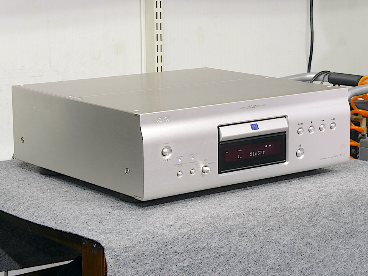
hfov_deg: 20.0
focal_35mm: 98
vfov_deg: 15.1
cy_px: 138
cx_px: 184
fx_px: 1042
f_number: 8
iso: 100
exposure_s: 1
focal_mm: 17.5
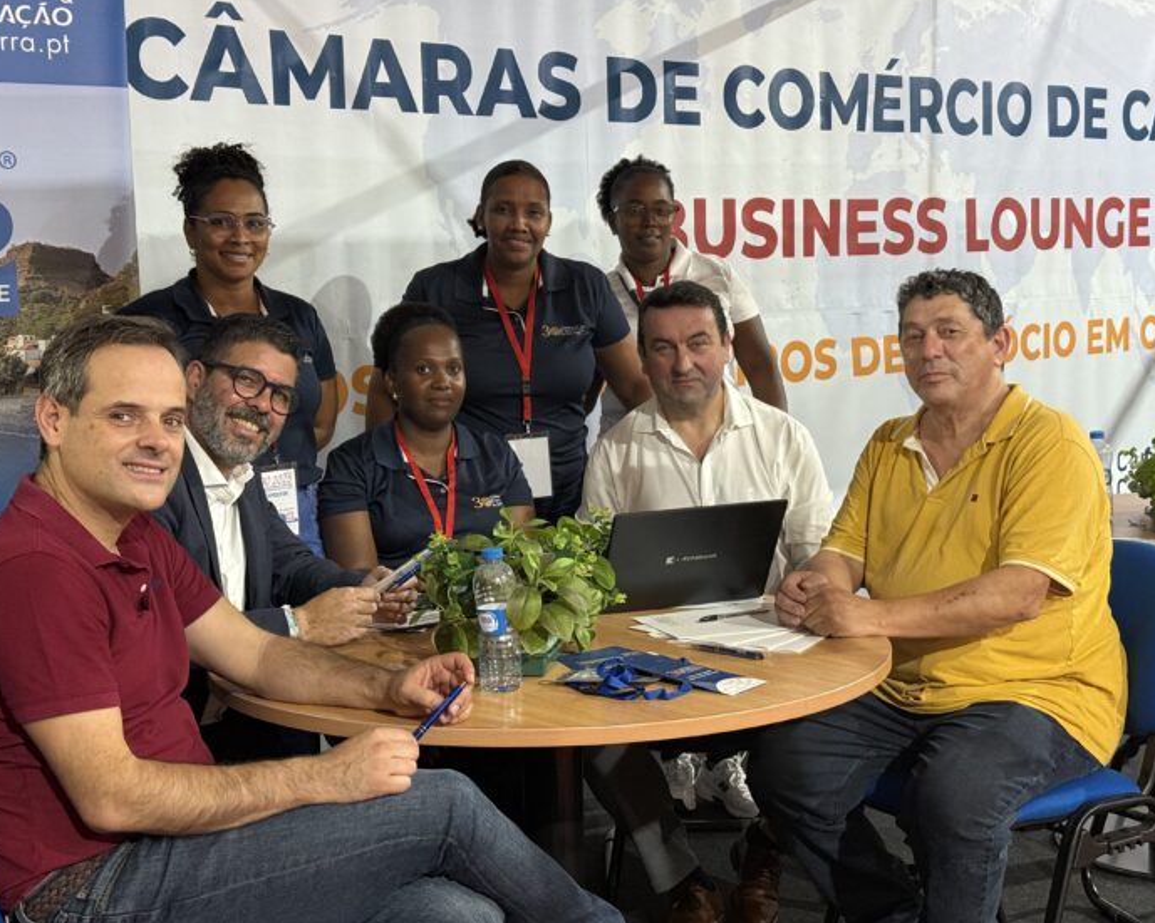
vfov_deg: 29.7
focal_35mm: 51
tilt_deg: -5.1
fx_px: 1743
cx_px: 563
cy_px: 456
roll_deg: +2.0
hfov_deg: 36.7
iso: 400
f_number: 1.78
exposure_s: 1/33
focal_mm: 6.76
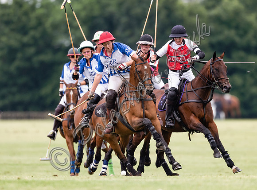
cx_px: 128
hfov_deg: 2.5
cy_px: 105
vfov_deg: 1.9
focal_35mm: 791
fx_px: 5843
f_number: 4
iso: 1000
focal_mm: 500
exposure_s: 1/1000
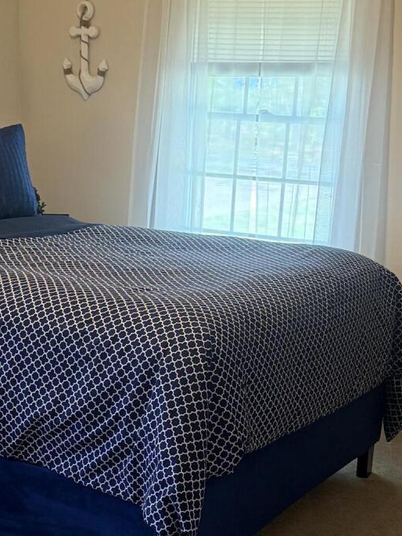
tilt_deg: -14.7
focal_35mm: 70
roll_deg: -2.7
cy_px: 375
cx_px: 157
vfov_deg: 27.5
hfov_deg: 21.0
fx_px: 1085
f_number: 1.78
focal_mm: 6.76
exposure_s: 1/60
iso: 250
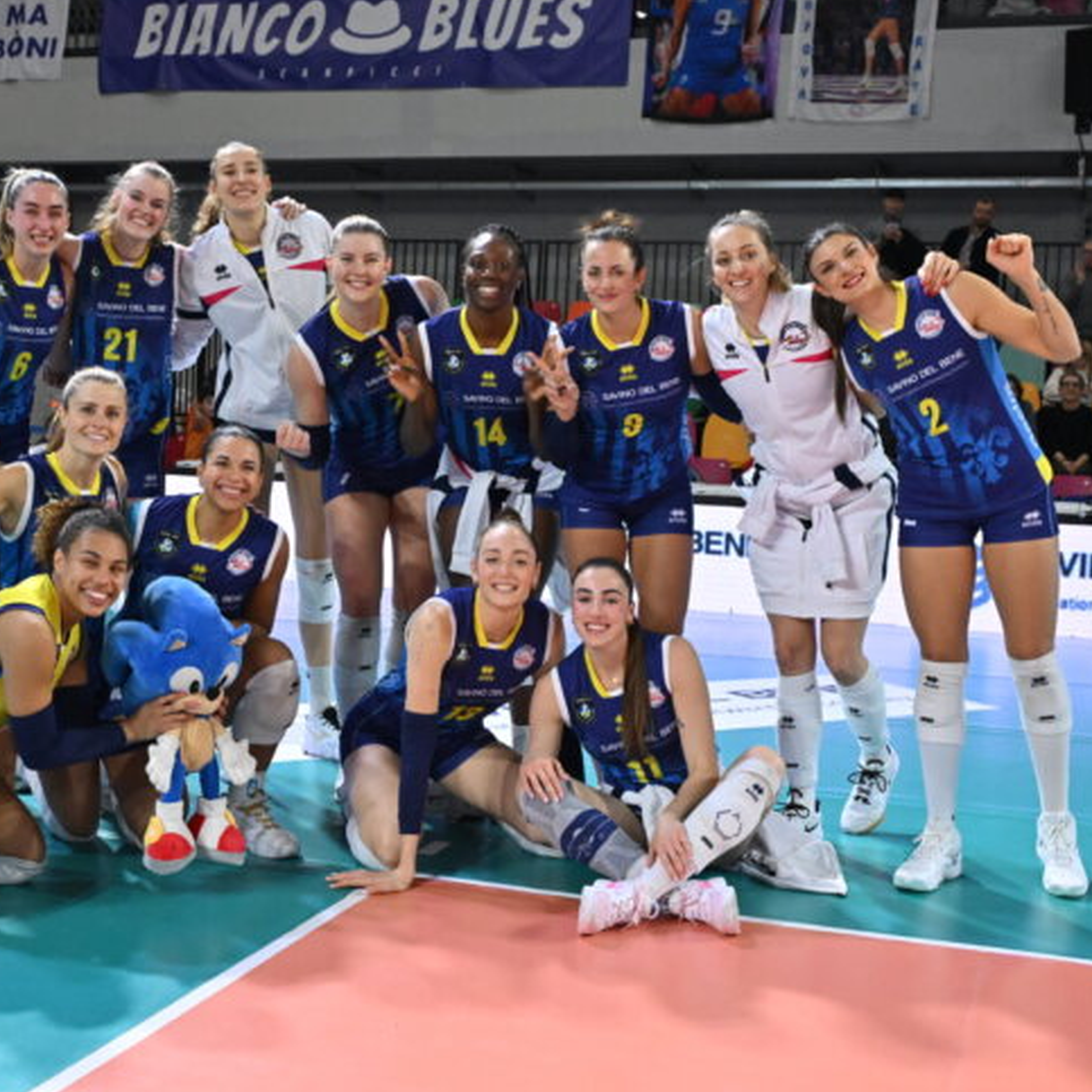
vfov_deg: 34.0
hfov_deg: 33.9
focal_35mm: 50
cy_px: 552
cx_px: 434
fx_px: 1785
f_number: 5.6
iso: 5000
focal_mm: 37
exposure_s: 1/800
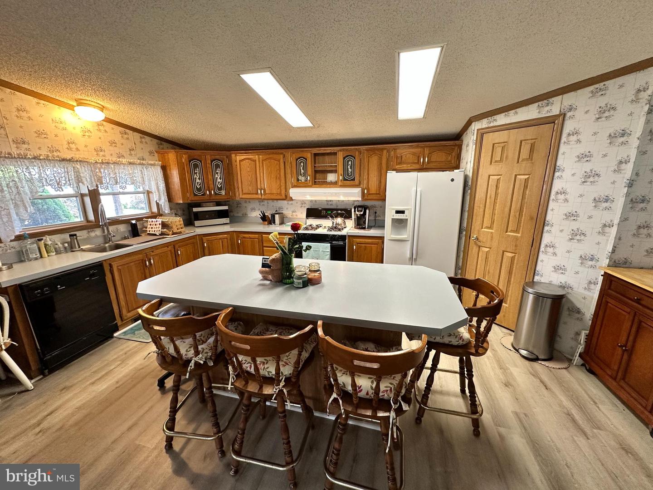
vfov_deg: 85.7
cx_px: 326
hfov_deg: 102.1
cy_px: 245
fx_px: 264
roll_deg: +0.2
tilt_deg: -13.5
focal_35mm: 14
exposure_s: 1/60
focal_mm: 2.22
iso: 160
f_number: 2.2
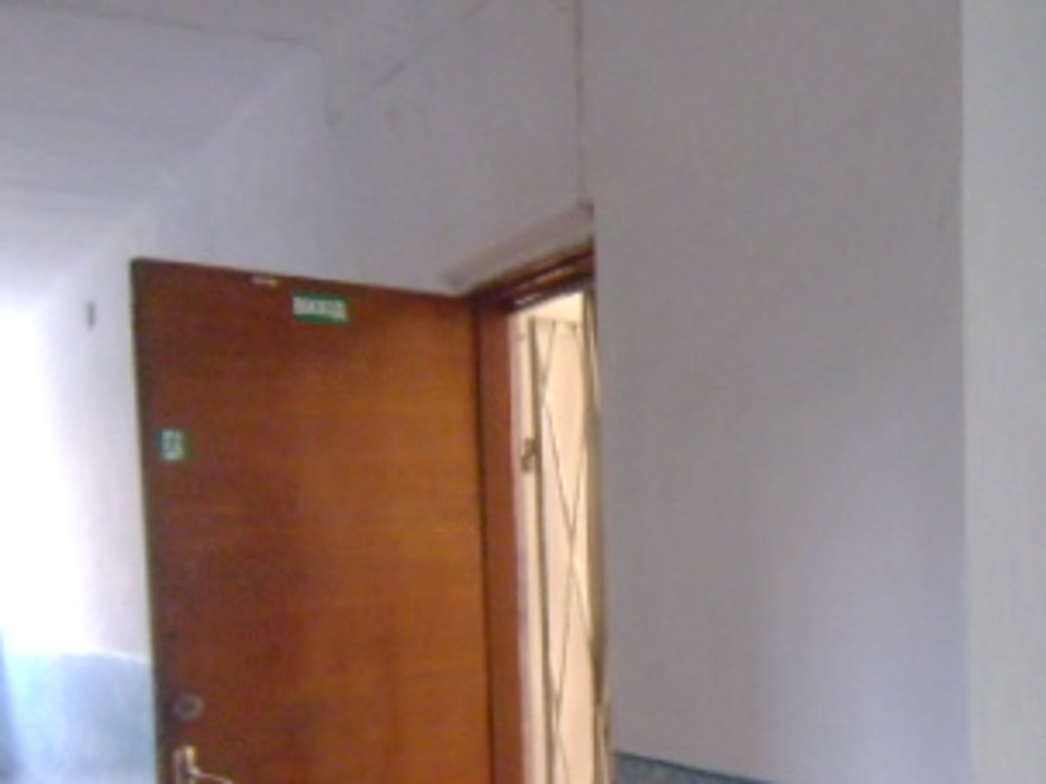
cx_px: 873
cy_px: 684
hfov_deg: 33.7
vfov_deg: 25.8
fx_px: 1661
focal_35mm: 55
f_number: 2.8
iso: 400
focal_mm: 4.7
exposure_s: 1/40
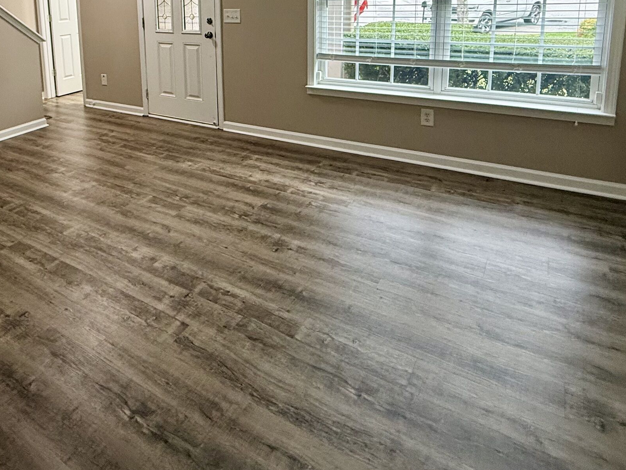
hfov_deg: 61.9
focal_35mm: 27
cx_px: 162
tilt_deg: -7.4
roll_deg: +2.4
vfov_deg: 47.0
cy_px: 60
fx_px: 488
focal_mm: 2.22
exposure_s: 1/60
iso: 200
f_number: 2.2
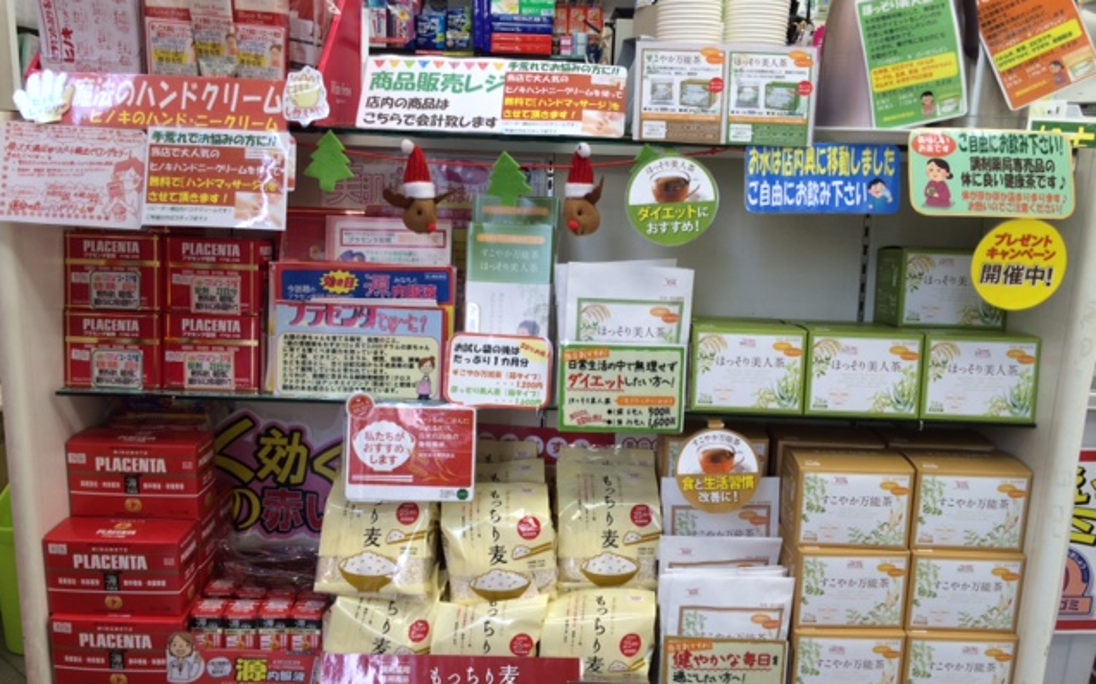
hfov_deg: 59.7
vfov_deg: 39.4
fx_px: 955
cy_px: 329
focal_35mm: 32
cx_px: 550
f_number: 2.2
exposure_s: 1/50
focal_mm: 4.12
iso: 40
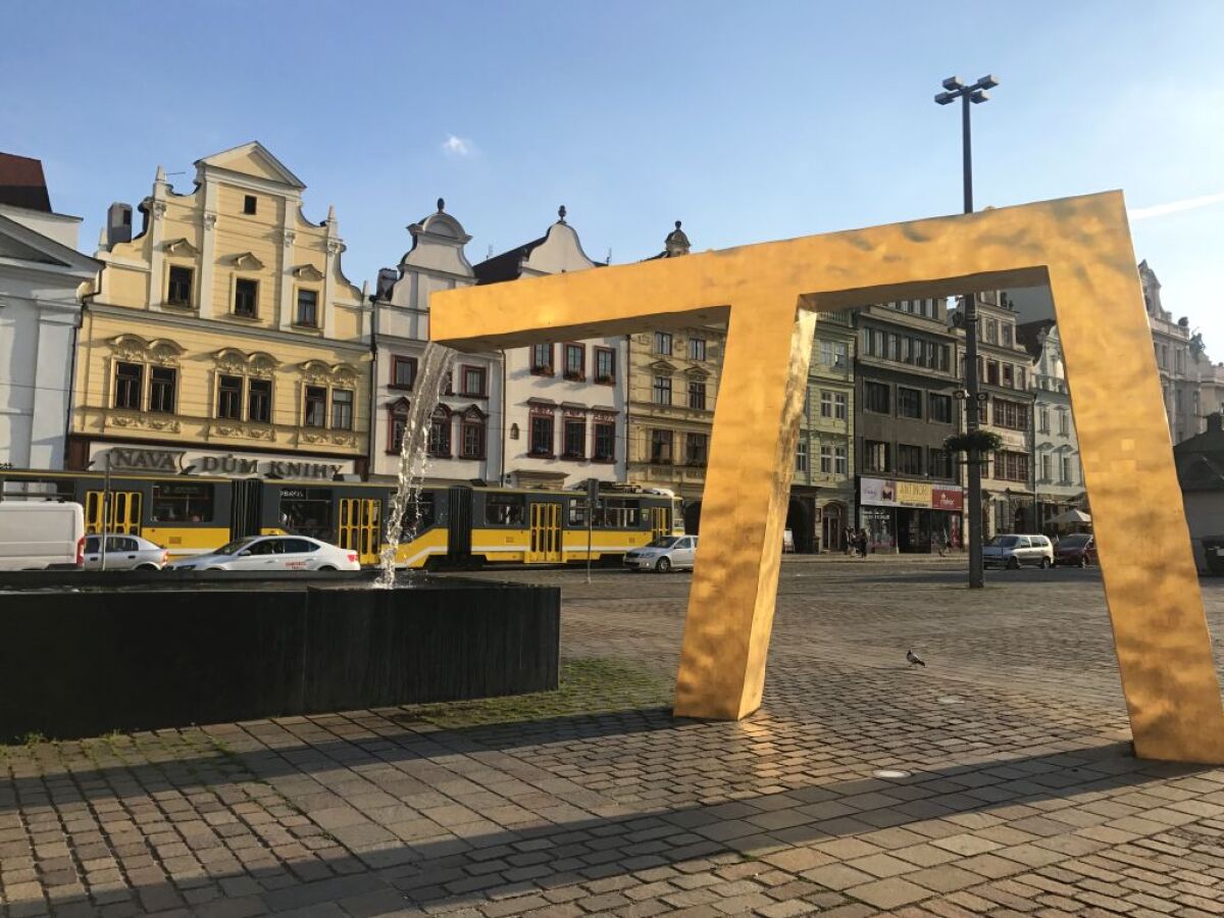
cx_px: 612
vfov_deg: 49.7
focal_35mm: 28
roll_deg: -1.7
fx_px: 990
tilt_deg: +6.6
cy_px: 459
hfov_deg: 63.4
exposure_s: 1/2179
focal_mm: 3.99
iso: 20
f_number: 1.8
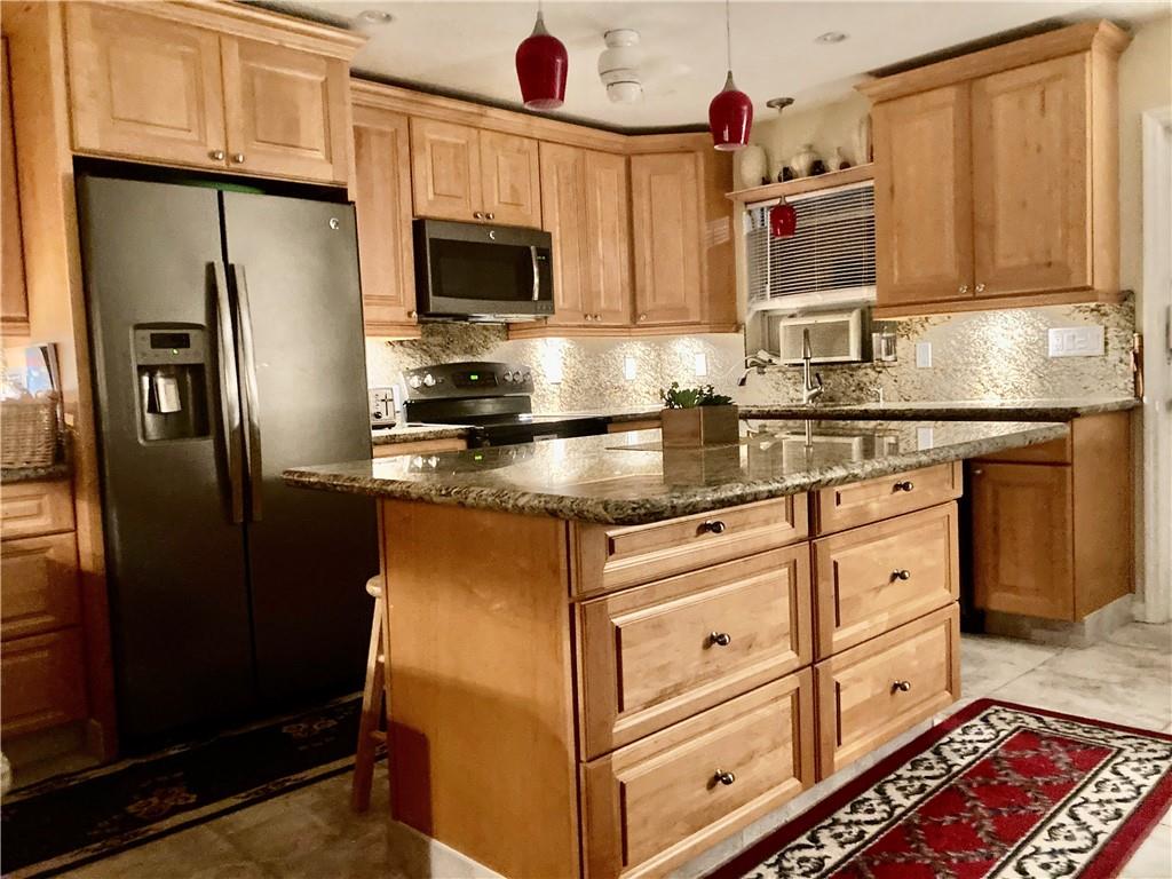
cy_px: 440
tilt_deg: -3.0
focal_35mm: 28
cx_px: 586
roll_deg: +2.4
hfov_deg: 63.4
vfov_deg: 49.7
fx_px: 948
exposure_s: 1/20
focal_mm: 3.99
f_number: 1.8
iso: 640
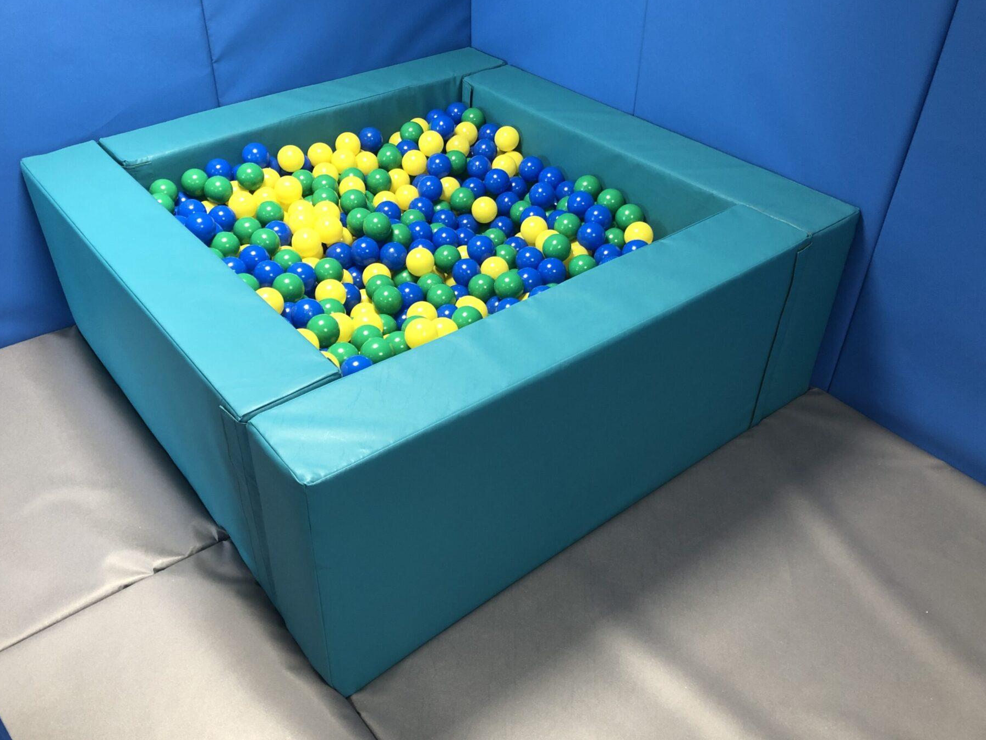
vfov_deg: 46.8
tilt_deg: -37.3
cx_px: 462
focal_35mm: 30
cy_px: 347
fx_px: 855
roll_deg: +0.0
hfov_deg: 59.9
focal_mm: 3.99
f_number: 1.8
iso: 40
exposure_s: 1/17
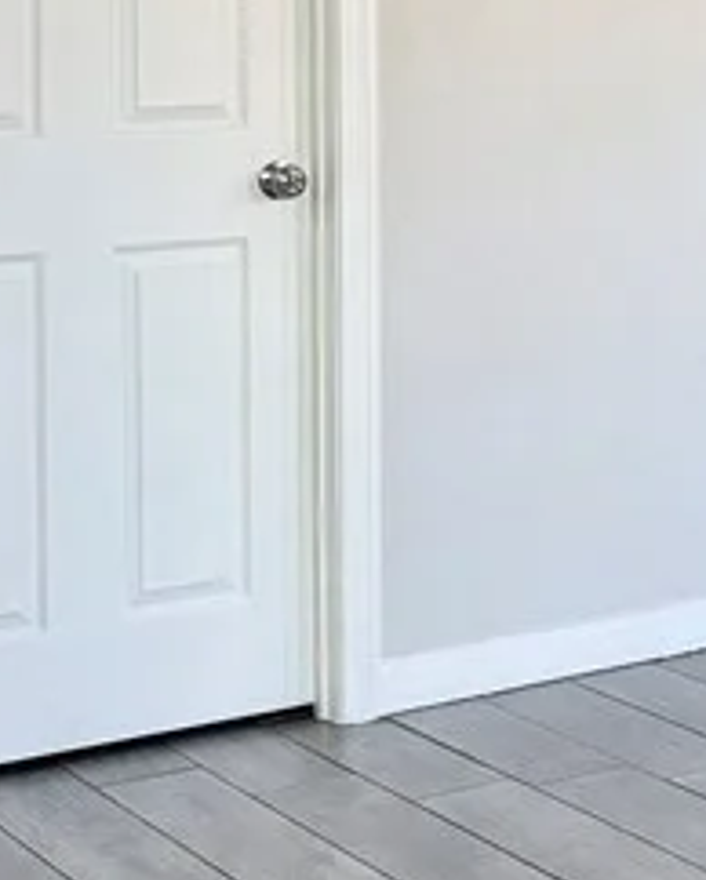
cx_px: 1237
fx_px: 2582
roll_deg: +1.5
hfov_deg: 14.0
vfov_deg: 18.7
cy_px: -62
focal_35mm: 99
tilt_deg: +1.0
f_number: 1.78
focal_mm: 6.76
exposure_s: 1/200
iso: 200
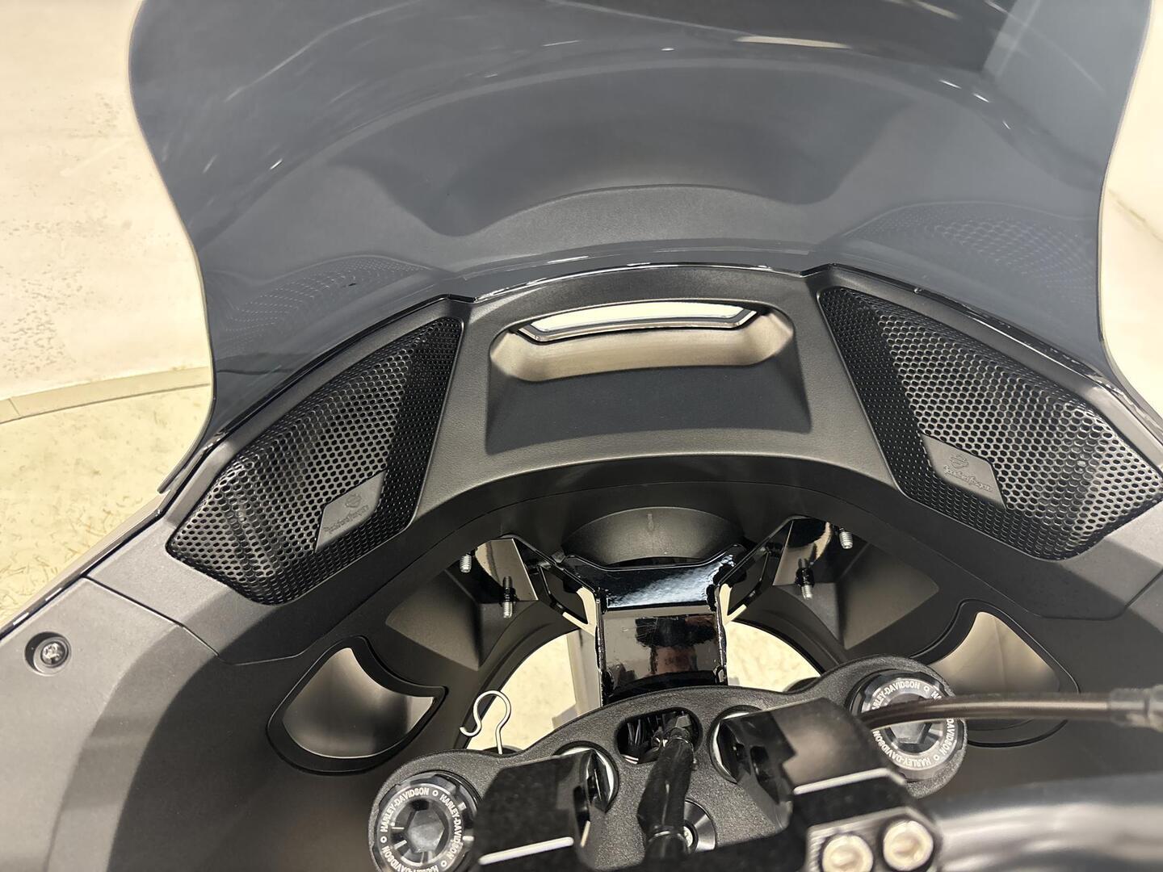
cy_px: 436
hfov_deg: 67.3
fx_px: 874
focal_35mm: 26
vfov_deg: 53.1
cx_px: 582
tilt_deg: -40.6
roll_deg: -14.4
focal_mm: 5.96
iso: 250
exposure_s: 1/50
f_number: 1.6
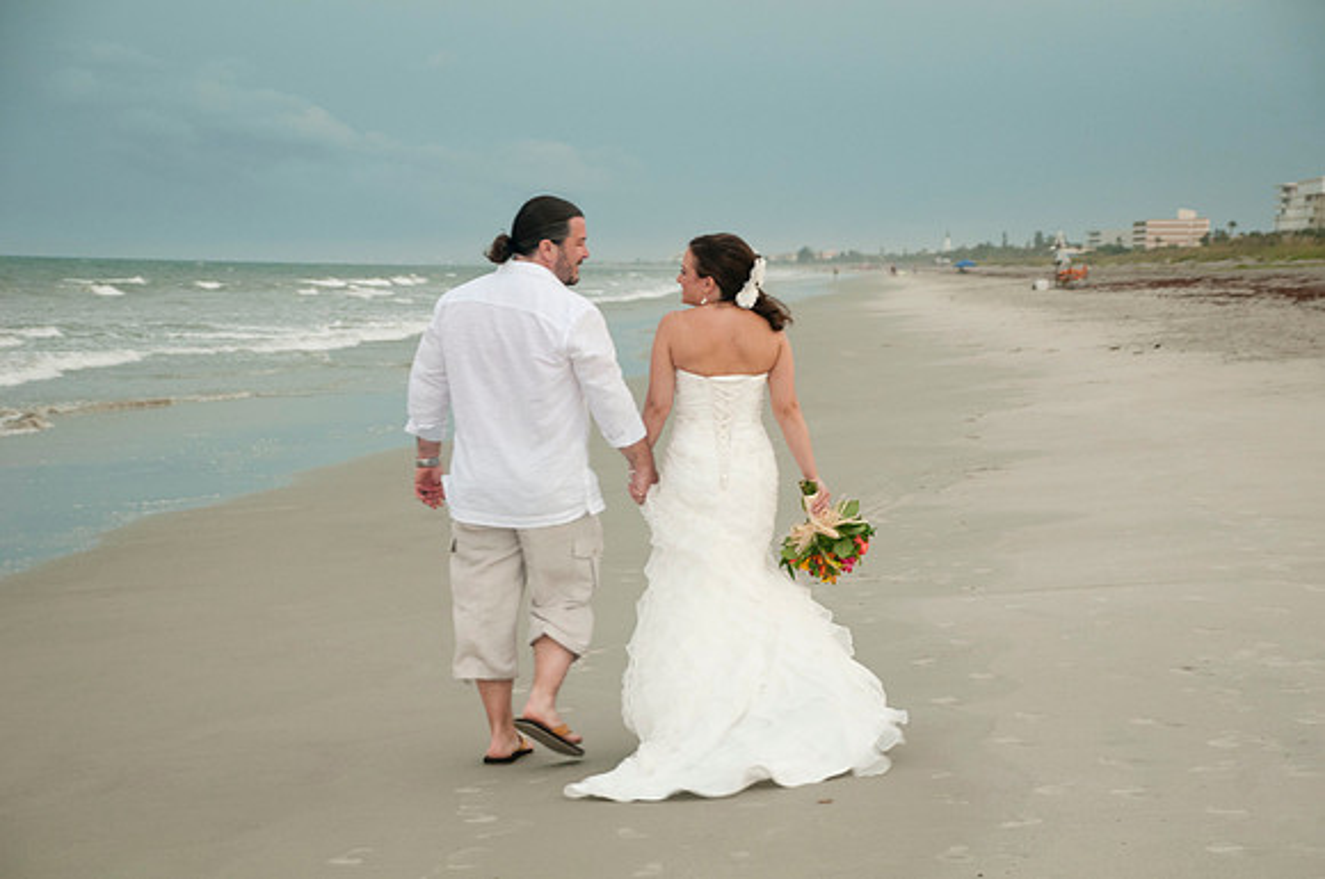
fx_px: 3639
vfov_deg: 13.8
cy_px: 440
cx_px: 662
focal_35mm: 99
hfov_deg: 20.6
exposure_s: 1/80
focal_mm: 66
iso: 400
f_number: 5.6
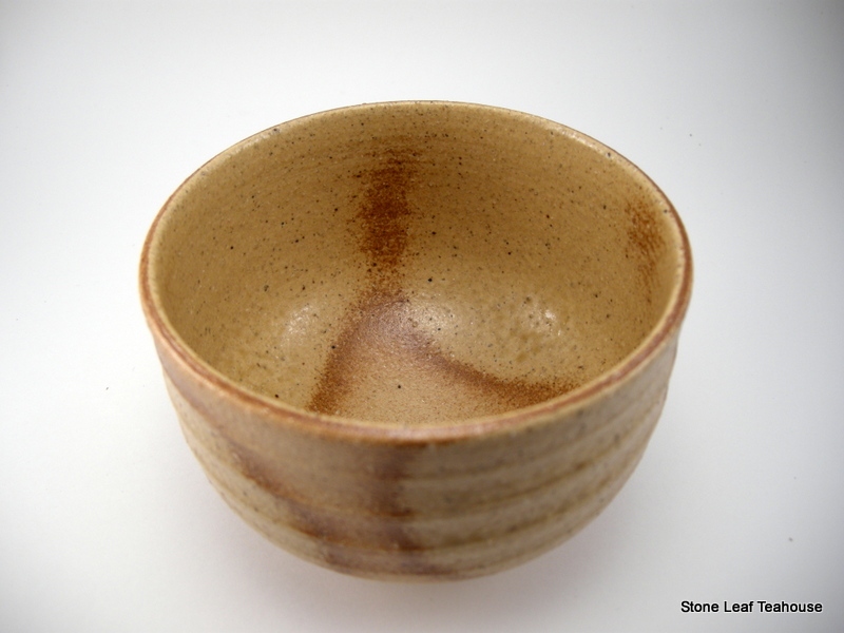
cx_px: 422
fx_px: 853
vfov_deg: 40.7
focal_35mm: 35
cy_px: 316
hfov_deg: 52.6
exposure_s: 1/77.3
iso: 64
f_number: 2.7
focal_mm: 7.5
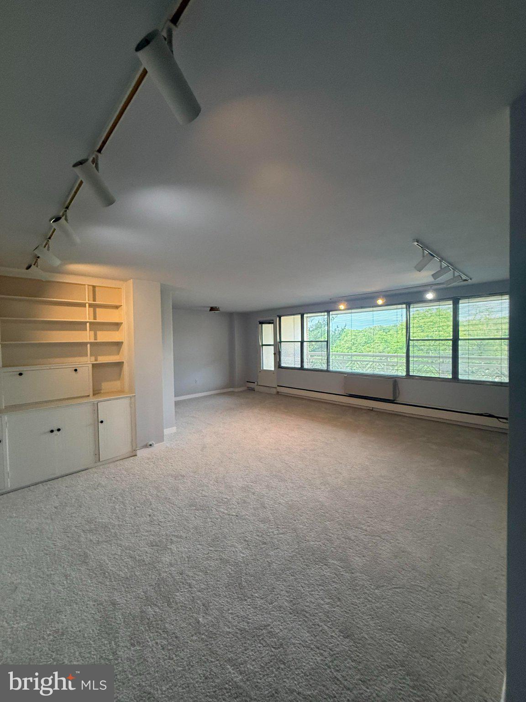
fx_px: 284
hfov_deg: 85.7
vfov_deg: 102.1
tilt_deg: -1.1
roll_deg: +0.3
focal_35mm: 14
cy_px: 351
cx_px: 263
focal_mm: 2.22
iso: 400
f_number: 2.2
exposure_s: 1/120
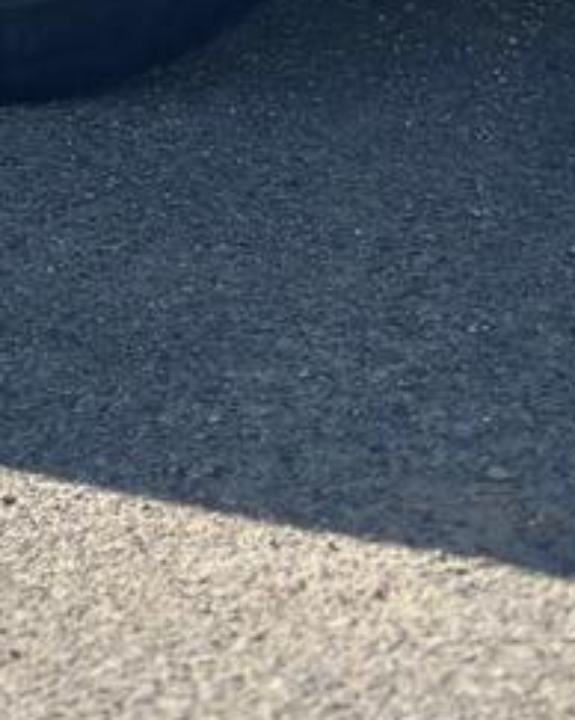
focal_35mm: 185
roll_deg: +0.7
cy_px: -684
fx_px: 3940
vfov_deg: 9.8
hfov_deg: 8.2
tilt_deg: -1.9
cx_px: -213
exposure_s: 1/8929
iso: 100
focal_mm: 6.86
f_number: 1.78
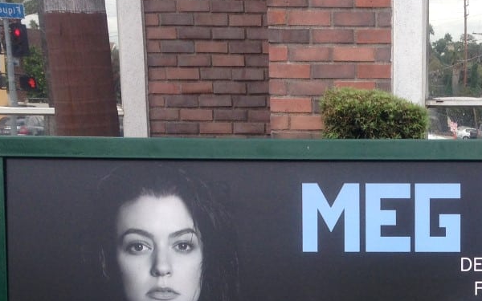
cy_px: 357
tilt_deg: -11.5
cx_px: 393
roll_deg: +0.7
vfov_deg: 15.0
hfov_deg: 24.2
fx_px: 1103
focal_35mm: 84
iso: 50
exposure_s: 1/484
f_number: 2.4
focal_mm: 4.12
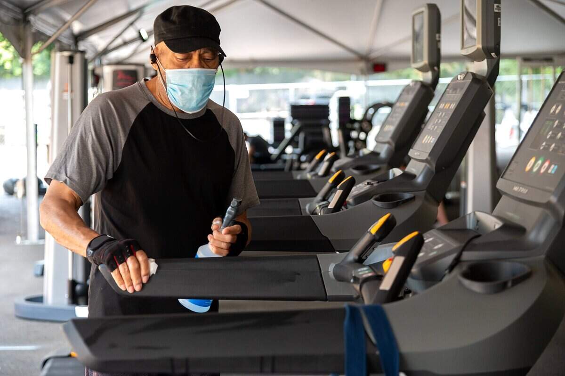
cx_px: 282
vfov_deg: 16.6
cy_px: 188
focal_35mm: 82
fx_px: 1286
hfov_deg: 24.8
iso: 1600
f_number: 4.5
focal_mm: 82
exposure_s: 1/200
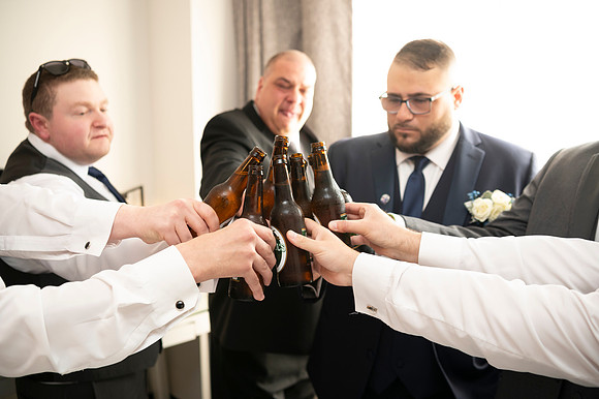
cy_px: 200
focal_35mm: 38
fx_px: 632
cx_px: 300
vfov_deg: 35.0
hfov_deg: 50.7
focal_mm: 38
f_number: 2.8
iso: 800
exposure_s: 1/100
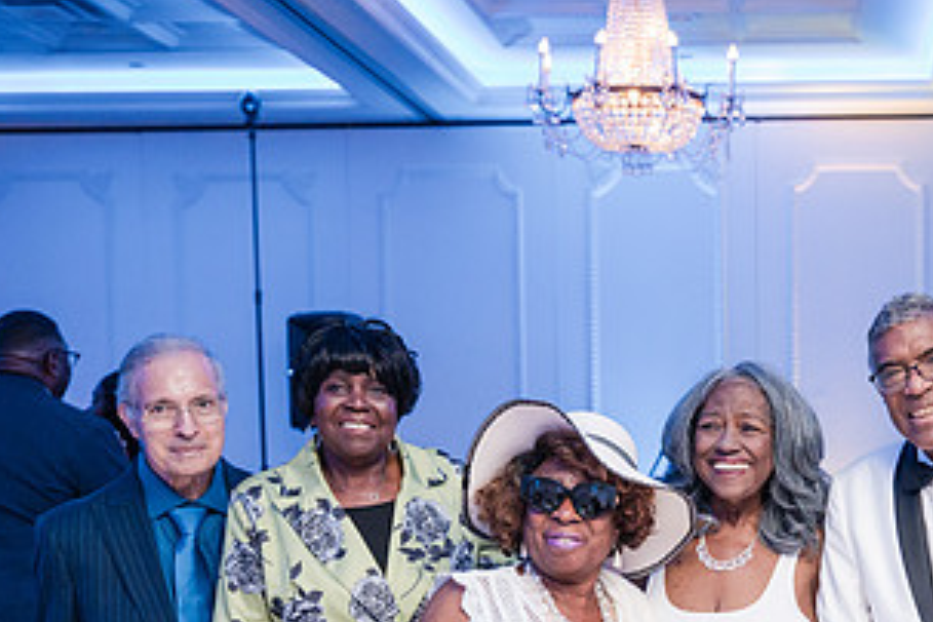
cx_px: 751
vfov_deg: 19.8
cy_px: 584
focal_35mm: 67
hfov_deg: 29.4
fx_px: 1736
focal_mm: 35
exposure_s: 1/250
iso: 4000
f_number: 4
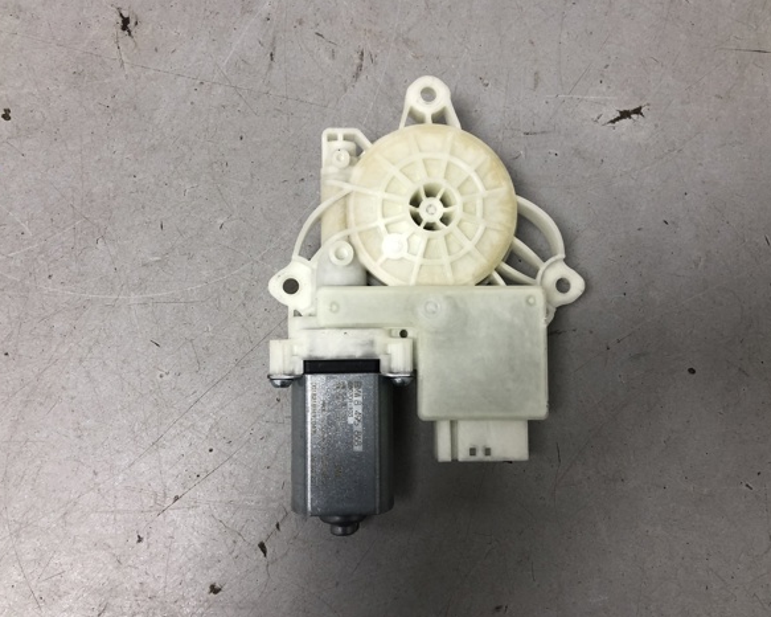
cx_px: 387
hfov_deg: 58.8
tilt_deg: -78.7
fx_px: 684
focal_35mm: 30
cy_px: 307
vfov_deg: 48.5
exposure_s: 1/33
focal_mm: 4
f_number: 1.8
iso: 32
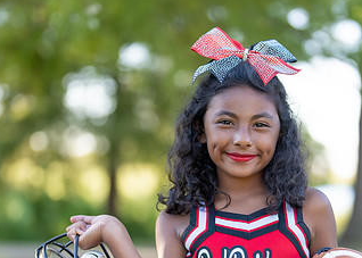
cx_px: 218
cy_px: 207
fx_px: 1120
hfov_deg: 18.3
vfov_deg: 13.1
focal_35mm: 109
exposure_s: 1/800
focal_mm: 50
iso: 100
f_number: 1.2
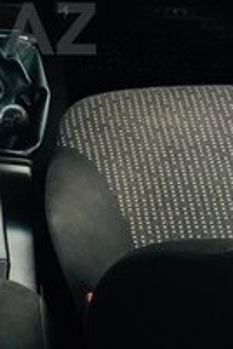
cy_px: 29
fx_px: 961
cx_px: -82
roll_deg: +1.9
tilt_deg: -35.7
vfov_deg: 20.2
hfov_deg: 13.3
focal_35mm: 99
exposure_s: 1/33
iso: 50
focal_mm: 4.15
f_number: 2.2
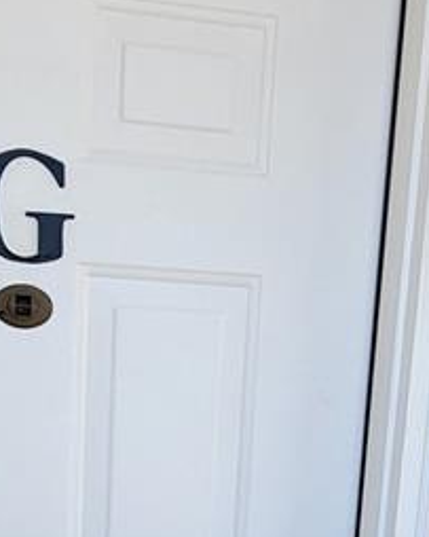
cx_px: 188
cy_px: 554
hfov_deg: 28.1
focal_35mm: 54
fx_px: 858
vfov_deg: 31.7
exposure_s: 1/350
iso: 50
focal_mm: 2.2
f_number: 2.2
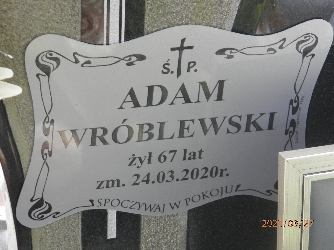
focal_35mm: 153
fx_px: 1476
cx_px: 167
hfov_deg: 12.9
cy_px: 125
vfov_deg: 9.7
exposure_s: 1/40
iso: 200
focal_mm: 27.4
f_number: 4.9
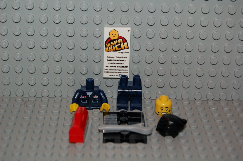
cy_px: 80
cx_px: 122
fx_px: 556
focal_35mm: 82
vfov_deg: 16.5
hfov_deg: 24.6
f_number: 5.6
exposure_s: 1/60
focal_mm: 55
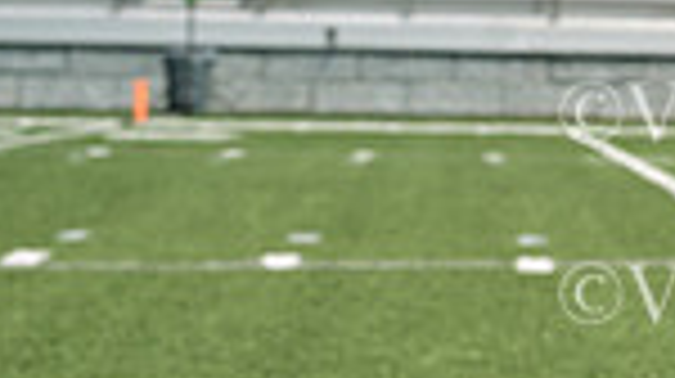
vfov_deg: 4.7
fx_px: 4577
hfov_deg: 8.1
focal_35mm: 256
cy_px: -160
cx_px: 1210
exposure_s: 1/640
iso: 125
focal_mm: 63
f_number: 6.3
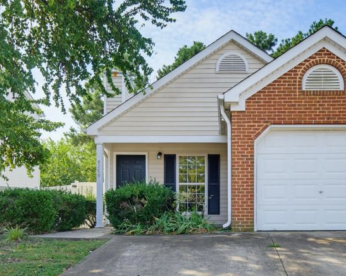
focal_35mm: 37
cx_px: 226
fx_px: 379
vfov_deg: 38.8
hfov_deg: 48.4
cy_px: 214
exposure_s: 1/30
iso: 100
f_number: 7.1
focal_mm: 21
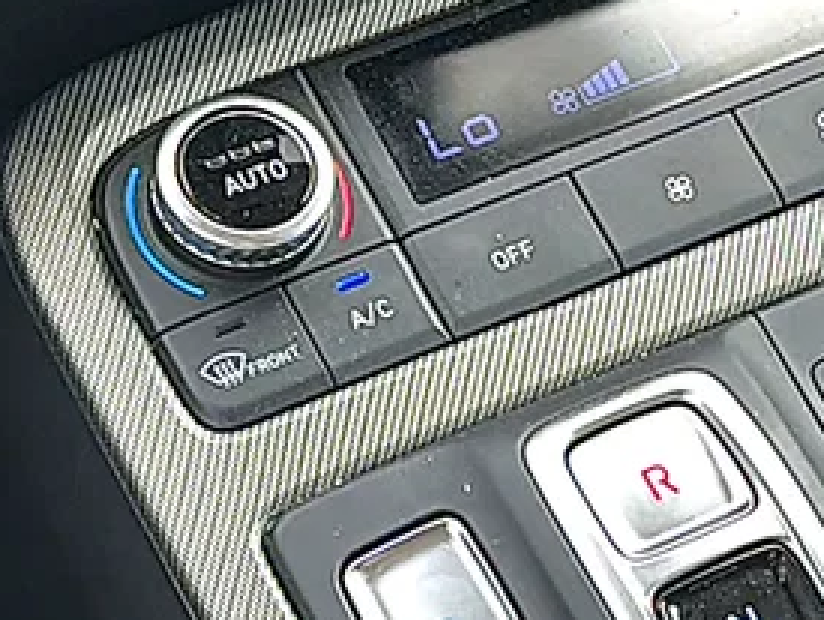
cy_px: 373
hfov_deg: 15.6
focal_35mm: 122
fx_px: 2908
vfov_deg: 12.2
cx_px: 974
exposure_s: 1/315
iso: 80
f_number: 1.78
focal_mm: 6.86
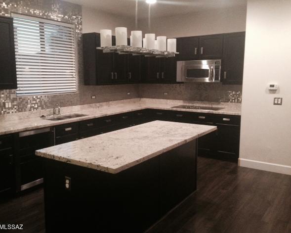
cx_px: 134
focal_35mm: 35
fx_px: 301
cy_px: 118
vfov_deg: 42.2
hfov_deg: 51.5
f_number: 2.4
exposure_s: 1/15
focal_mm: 4.12
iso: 500
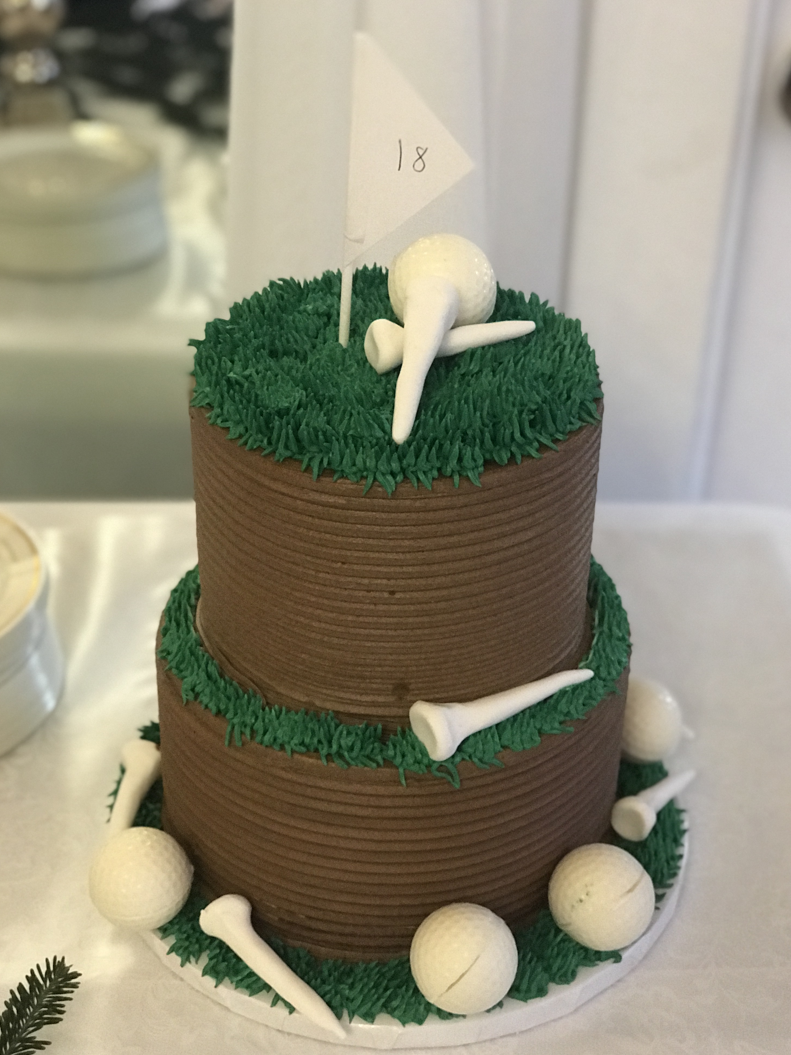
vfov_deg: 32.7
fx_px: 1798
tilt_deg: -32.8
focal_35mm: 59
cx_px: 406
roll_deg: -2.2
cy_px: 533
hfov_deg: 24.8
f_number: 2.8
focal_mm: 6.6
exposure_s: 1/60
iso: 640
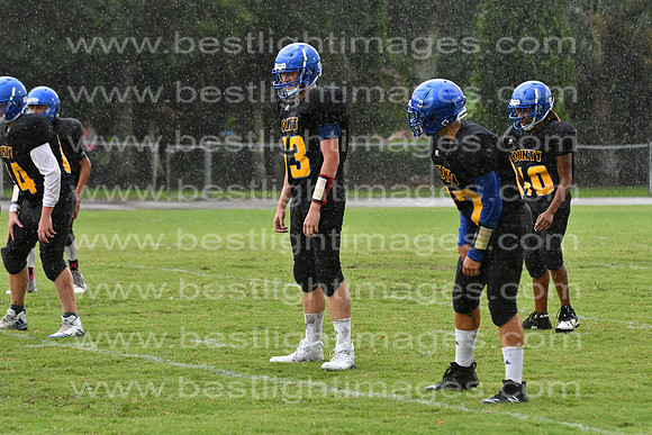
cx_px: 326
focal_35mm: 210
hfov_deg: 9.8
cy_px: 218
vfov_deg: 6.5
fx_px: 3804
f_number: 4
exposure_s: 1/800
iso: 1000
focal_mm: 140
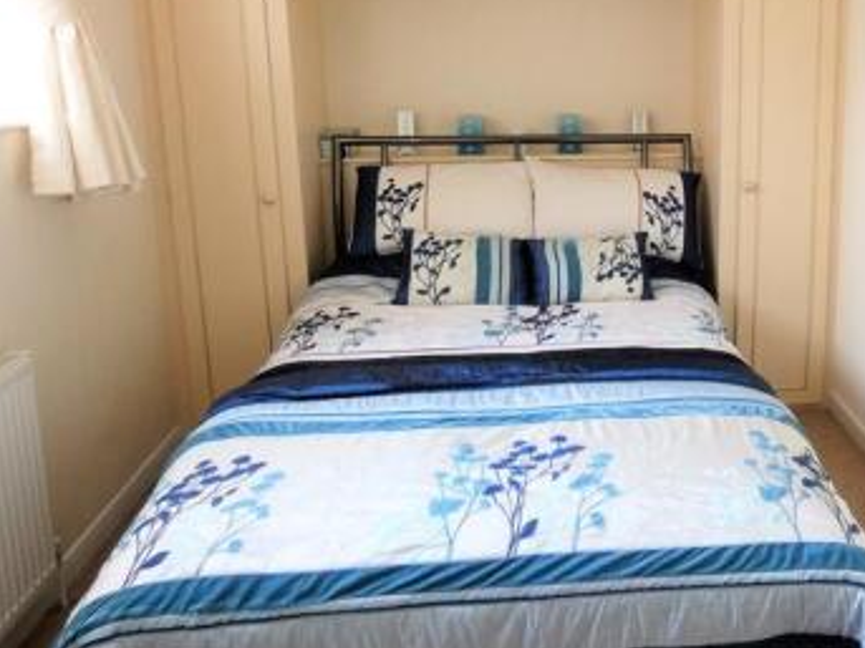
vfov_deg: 41.2
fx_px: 849
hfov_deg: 51.6
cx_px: 652
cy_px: 211
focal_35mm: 34
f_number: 2.8
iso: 400
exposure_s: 1/60
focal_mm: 3.6
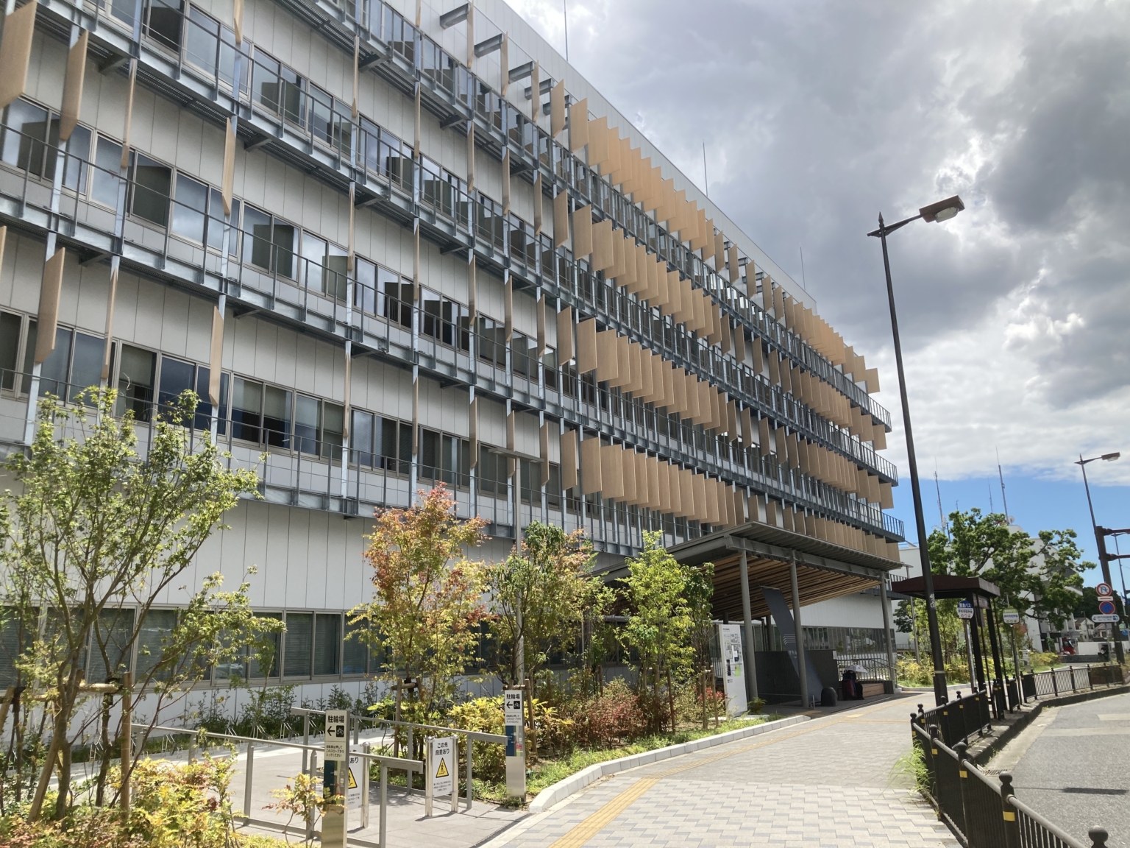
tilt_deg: +15.7
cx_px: 565
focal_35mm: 28
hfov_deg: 63.4
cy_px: 424
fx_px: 914
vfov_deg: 49.7
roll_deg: +3.2
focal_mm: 3.99
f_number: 1.8
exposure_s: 1/2667
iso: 25
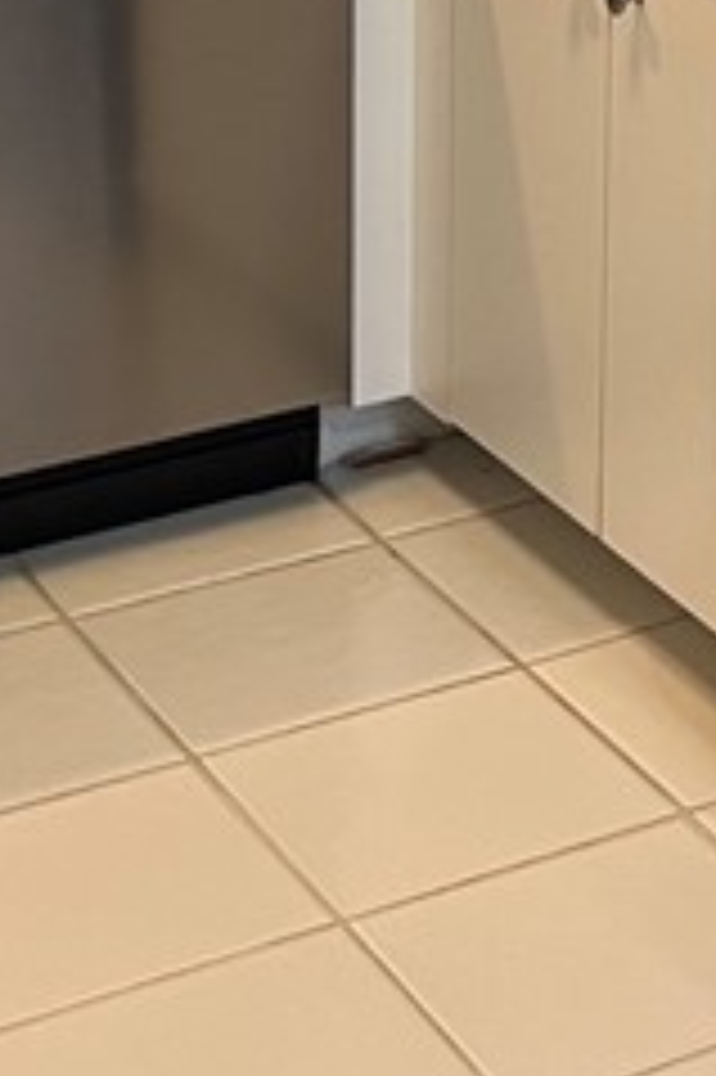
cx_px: 1261
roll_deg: -2.5
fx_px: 3465
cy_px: -500
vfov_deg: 16.2
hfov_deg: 11.1
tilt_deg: -9.9
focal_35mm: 116
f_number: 1.5
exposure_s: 1/60
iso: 100
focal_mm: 5.7
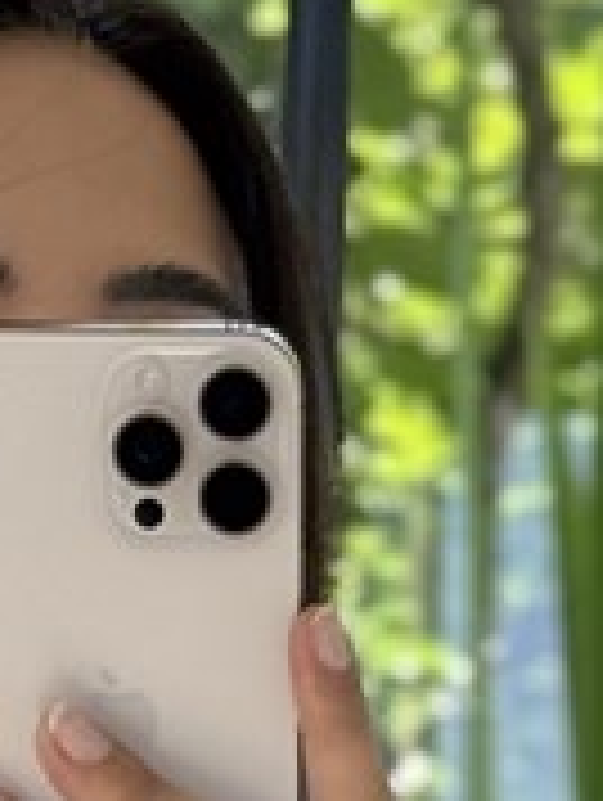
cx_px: 306
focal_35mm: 359
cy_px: 2401
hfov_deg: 4.2
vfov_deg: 5.2
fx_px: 8318
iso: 64
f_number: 1.78
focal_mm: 6.76
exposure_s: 1/248
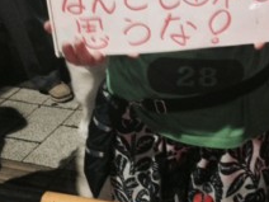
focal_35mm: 70
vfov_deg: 20.6
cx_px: 183
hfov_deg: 27.6
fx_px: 544
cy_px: 19
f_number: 2.4
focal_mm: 4.12
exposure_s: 1/15
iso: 640
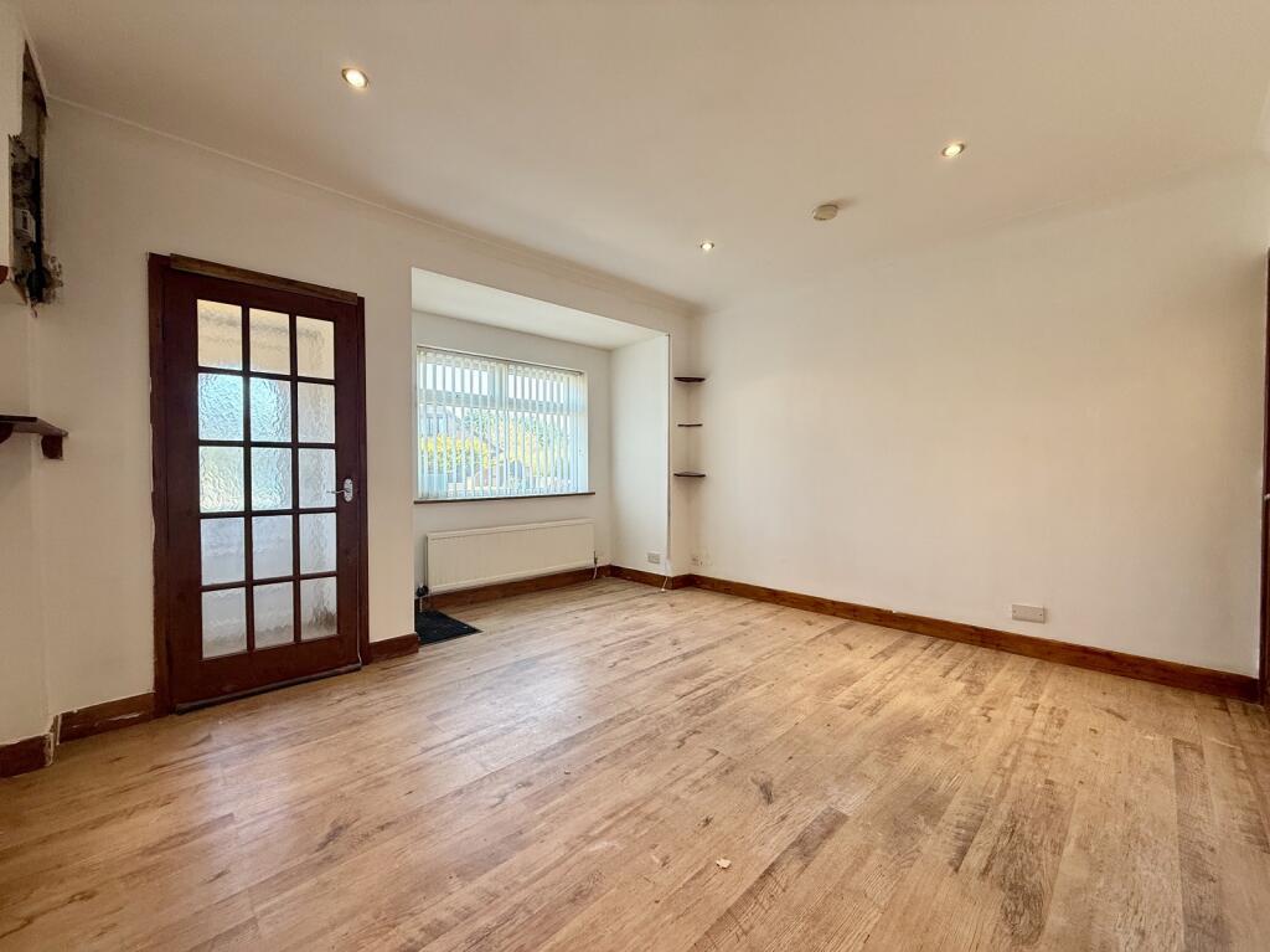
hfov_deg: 102.1
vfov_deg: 85.6
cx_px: 635
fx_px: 513
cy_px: 476
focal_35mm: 14
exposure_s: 1/100
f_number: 2.2
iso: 160
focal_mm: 2.22
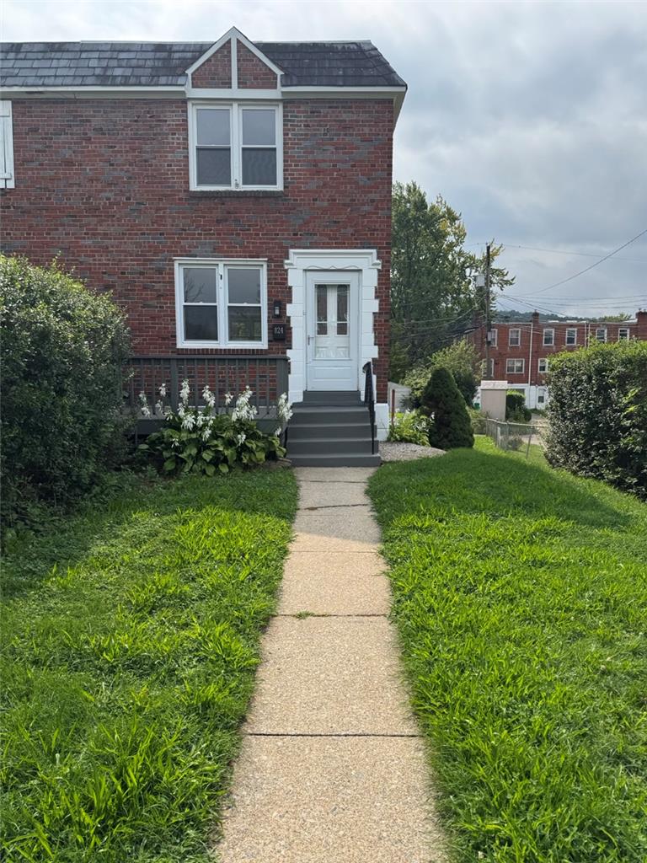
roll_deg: +0.5
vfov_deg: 71.6
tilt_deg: -6.4
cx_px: 324
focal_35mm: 24
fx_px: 598
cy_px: 432
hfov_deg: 56.8
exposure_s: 1/4608
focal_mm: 6.76
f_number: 1.78
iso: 80
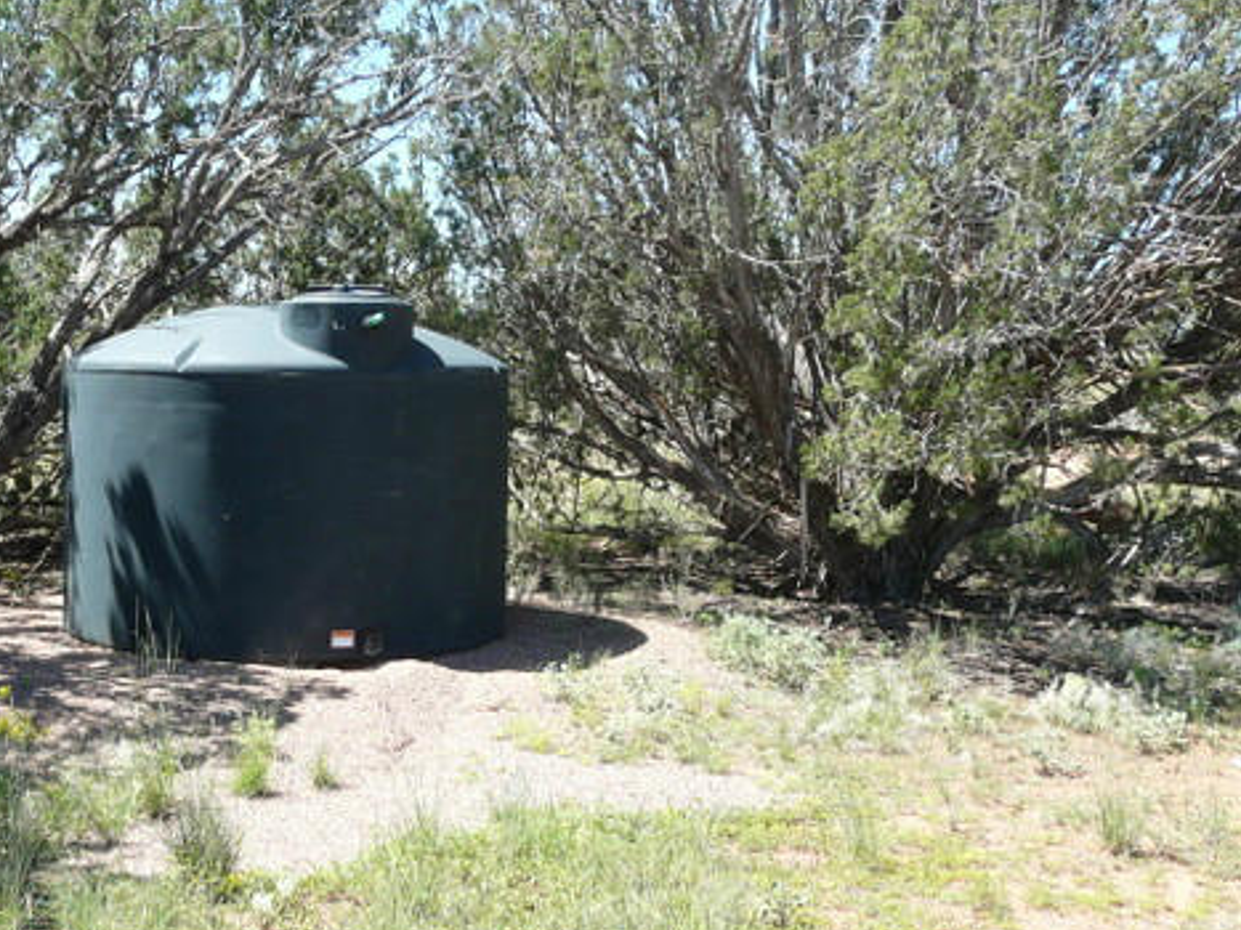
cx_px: 412
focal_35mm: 48
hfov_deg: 39.2
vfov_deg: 30.2
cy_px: 553
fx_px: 1720
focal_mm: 4.6
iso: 100
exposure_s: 1/200
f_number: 4
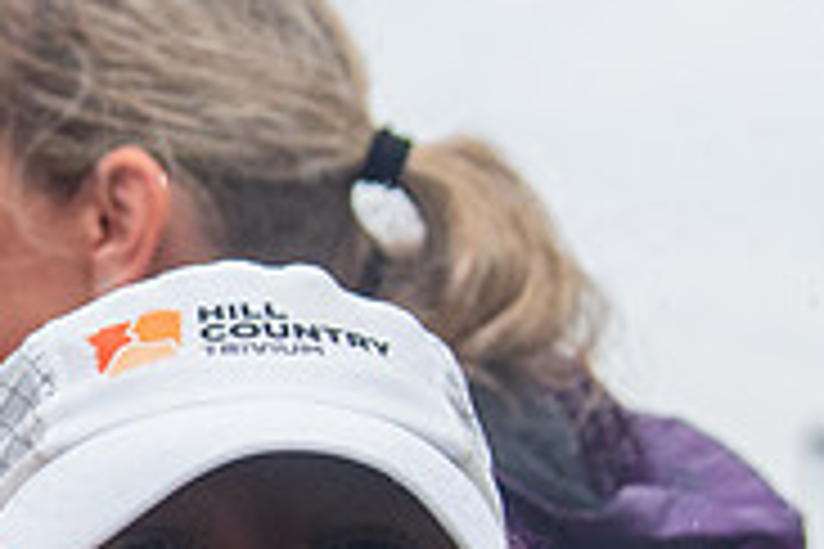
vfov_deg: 6.5
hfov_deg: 9.7
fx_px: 4806
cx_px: -180
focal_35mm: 210
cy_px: 453
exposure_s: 1/1600
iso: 1600
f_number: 4
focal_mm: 44
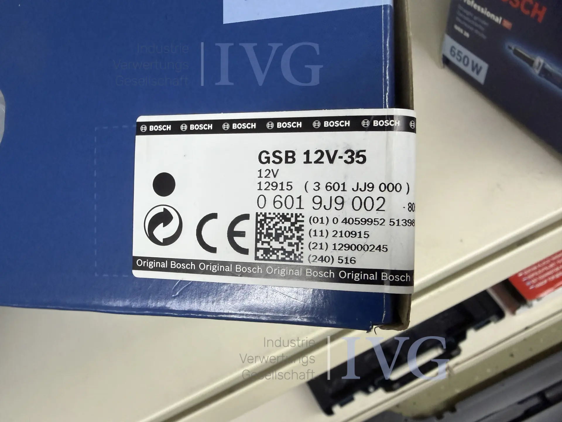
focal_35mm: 26
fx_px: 422
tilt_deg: -58.0
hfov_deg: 67.3
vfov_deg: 53.1
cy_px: 211
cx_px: 281
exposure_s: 1/100
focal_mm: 2.22
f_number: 2.2
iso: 320
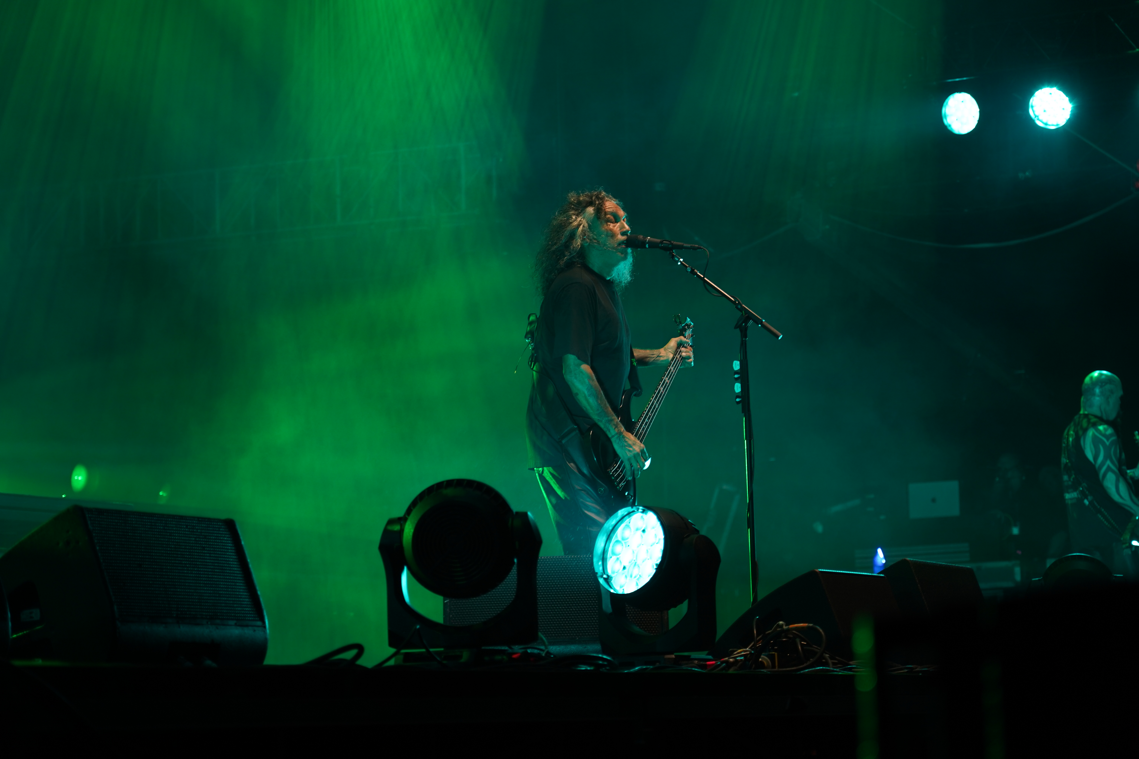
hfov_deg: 19.5
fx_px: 3322
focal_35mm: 105
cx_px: 570
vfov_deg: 13.0
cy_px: 380
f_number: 4
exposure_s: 1/125
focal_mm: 105
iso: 500
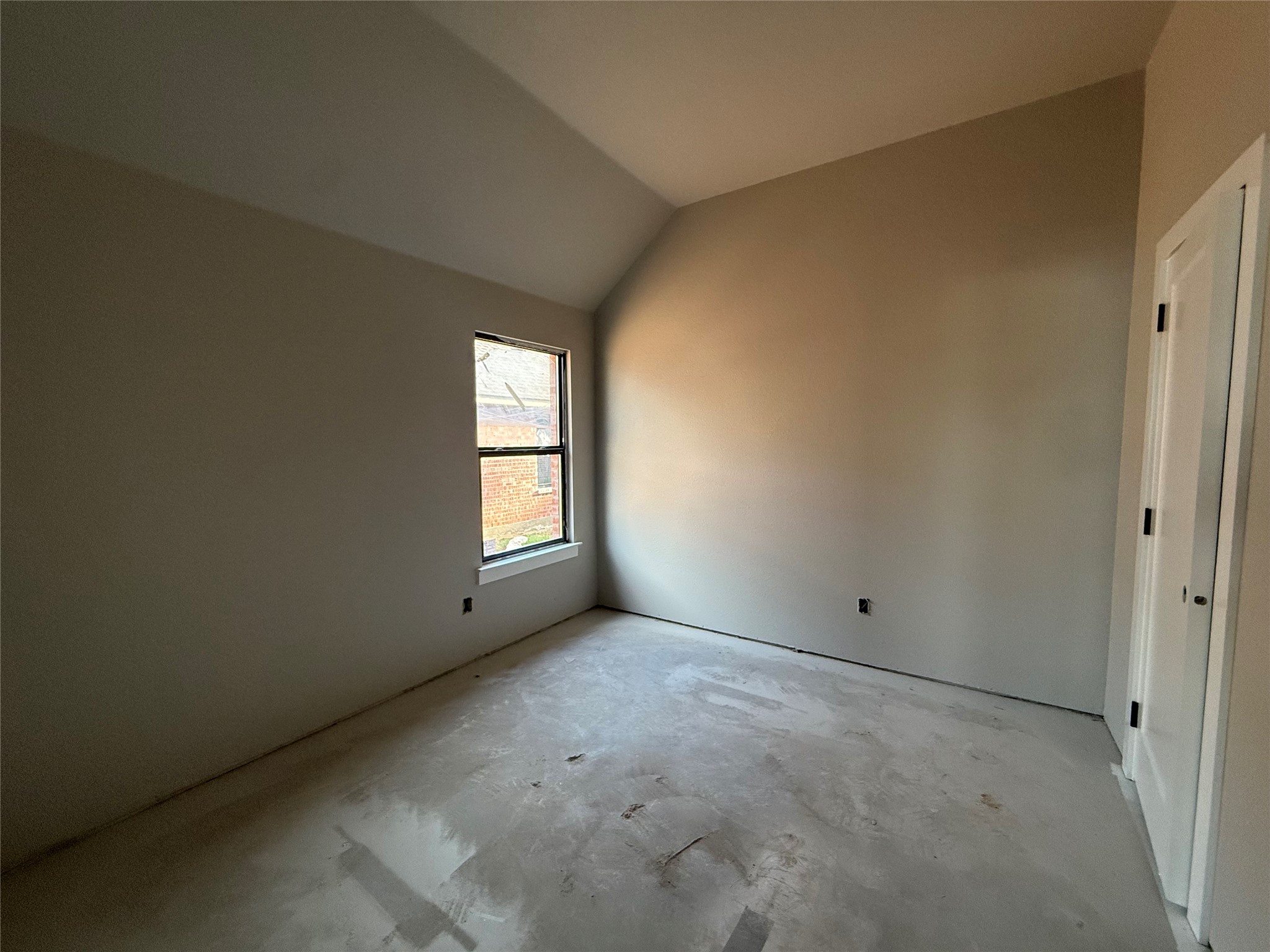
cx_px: 635
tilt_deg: -3.4
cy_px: 476
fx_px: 514
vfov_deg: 85.7
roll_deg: +0.4
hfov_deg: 102.1
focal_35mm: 14
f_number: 2.2
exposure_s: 1/99
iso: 250
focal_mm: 2.22
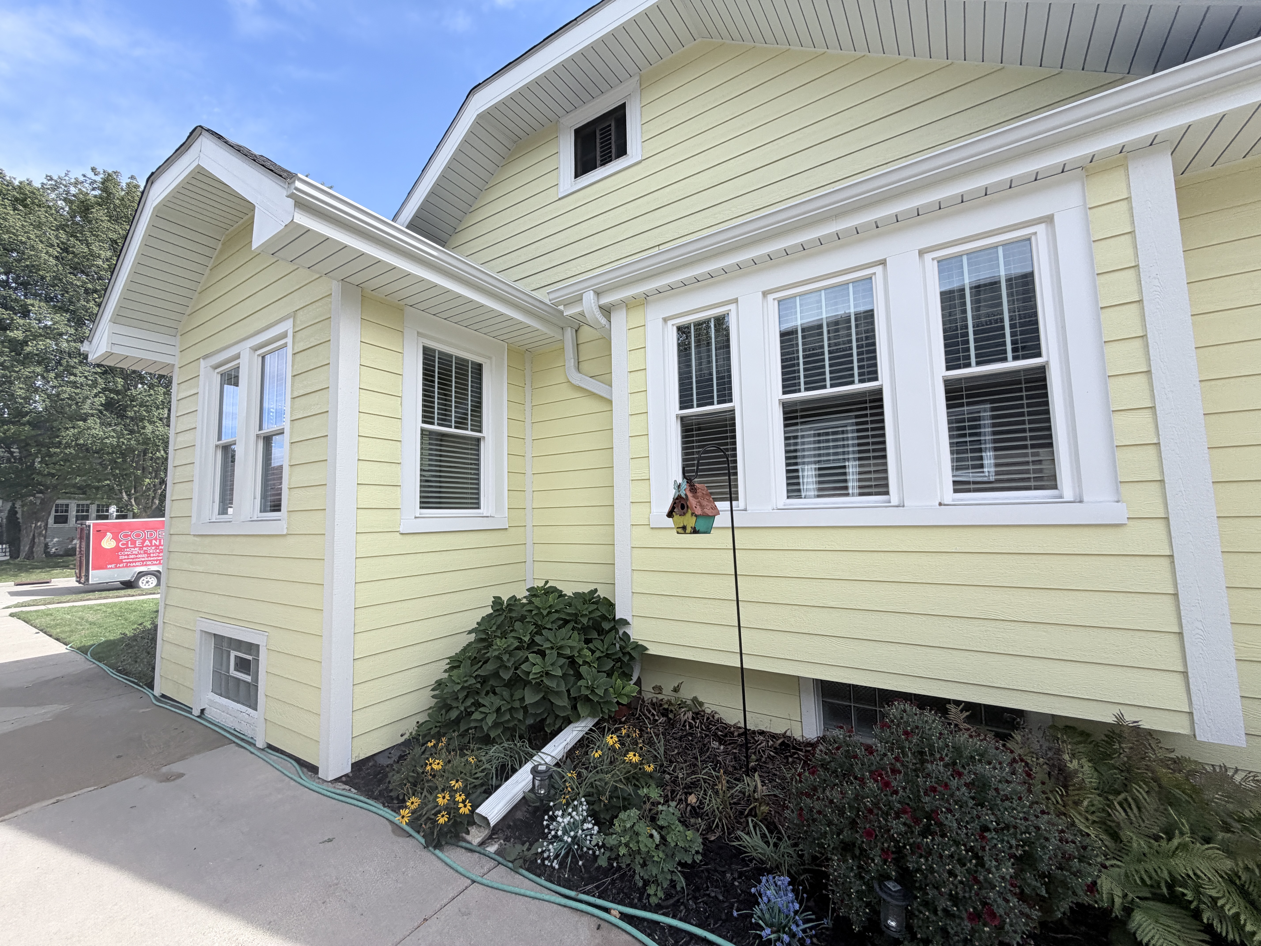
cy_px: 473
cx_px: 630
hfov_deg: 102.1
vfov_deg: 85.7
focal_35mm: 14
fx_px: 510
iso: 32
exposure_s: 1/770
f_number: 2.2
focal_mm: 2.22
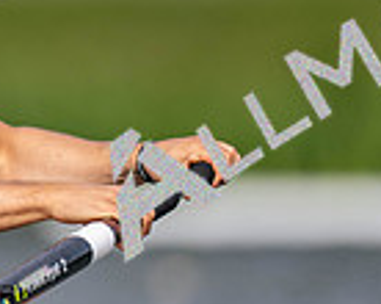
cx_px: -127
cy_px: -1
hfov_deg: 0.8
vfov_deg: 0.7
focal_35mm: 2368
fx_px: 26664
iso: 320
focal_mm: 600
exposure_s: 1/2500
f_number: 4
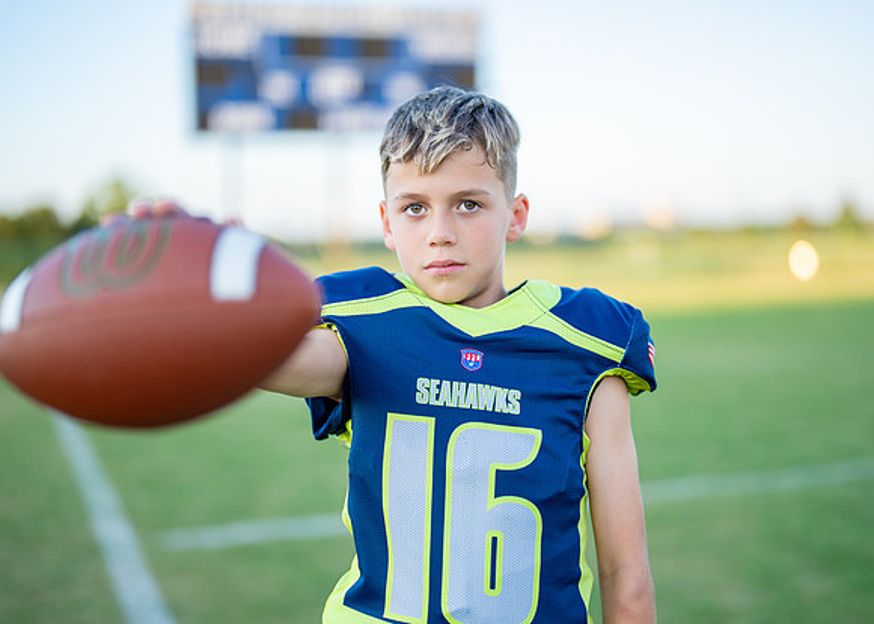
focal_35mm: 56
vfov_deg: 25.4
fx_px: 1385
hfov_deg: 35.0
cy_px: 303
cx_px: 476
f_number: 1.2
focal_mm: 50
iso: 160
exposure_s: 1/2000
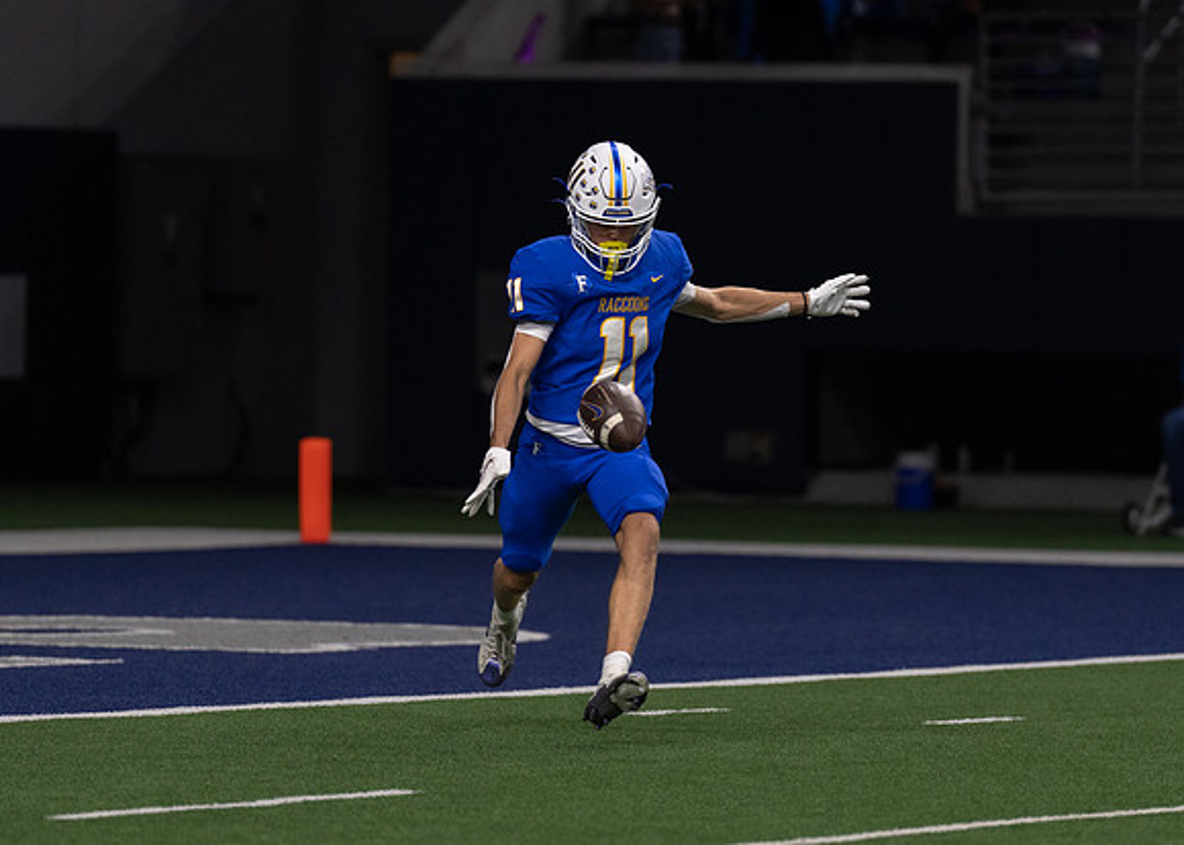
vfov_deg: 3.7
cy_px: 424
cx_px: 713
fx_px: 13137
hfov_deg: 5.2
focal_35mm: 391
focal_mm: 200
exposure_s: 1/1000
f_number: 2.8
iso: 1250
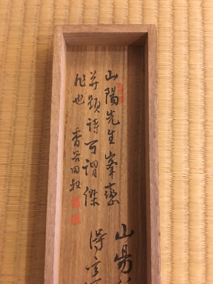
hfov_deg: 48.2
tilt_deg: -81.9
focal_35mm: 29
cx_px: 106
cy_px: 142
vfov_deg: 61.7
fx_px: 238
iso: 125
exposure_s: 1/4
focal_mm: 4.15
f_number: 2.2
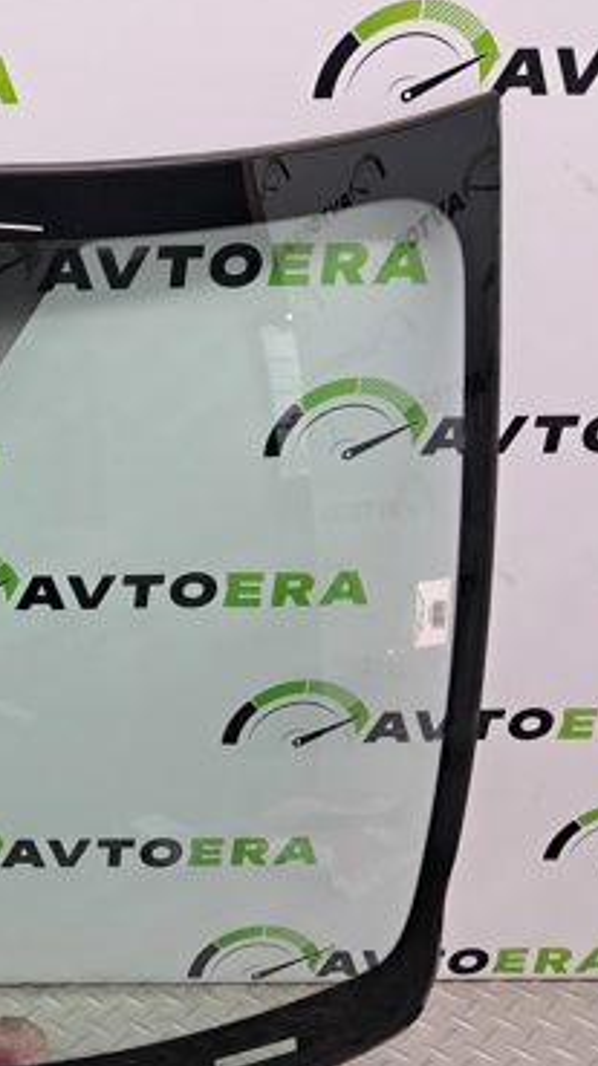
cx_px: -194
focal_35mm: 51
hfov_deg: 21.1
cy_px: 579
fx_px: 1441
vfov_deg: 40.6
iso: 100
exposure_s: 1/60
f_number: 1.8
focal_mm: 4
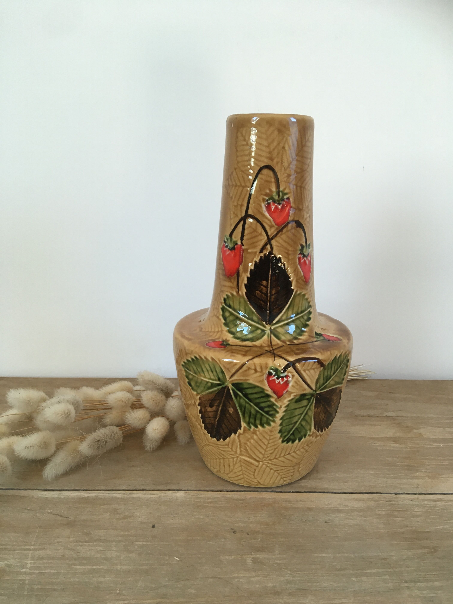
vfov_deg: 61.7
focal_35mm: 29
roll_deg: -1.2
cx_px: 226
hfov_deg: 48.2
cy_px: 302
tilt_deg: -15.1
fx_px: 506
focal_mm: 4.15
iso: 32
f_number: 2.2
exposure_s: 1/33
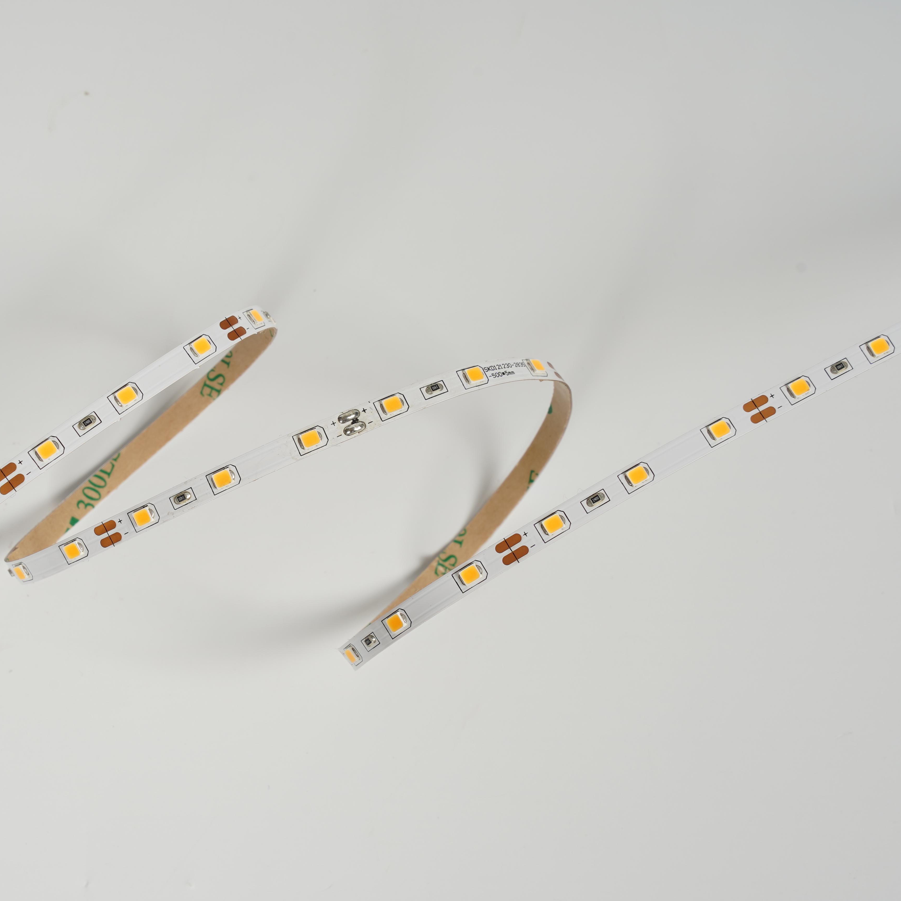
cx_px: 288
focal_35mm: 127
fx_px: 3740
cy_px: 469
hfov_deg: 13.7
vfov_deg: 13.7
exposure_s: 1/125
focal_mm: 86
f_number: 14
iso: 100
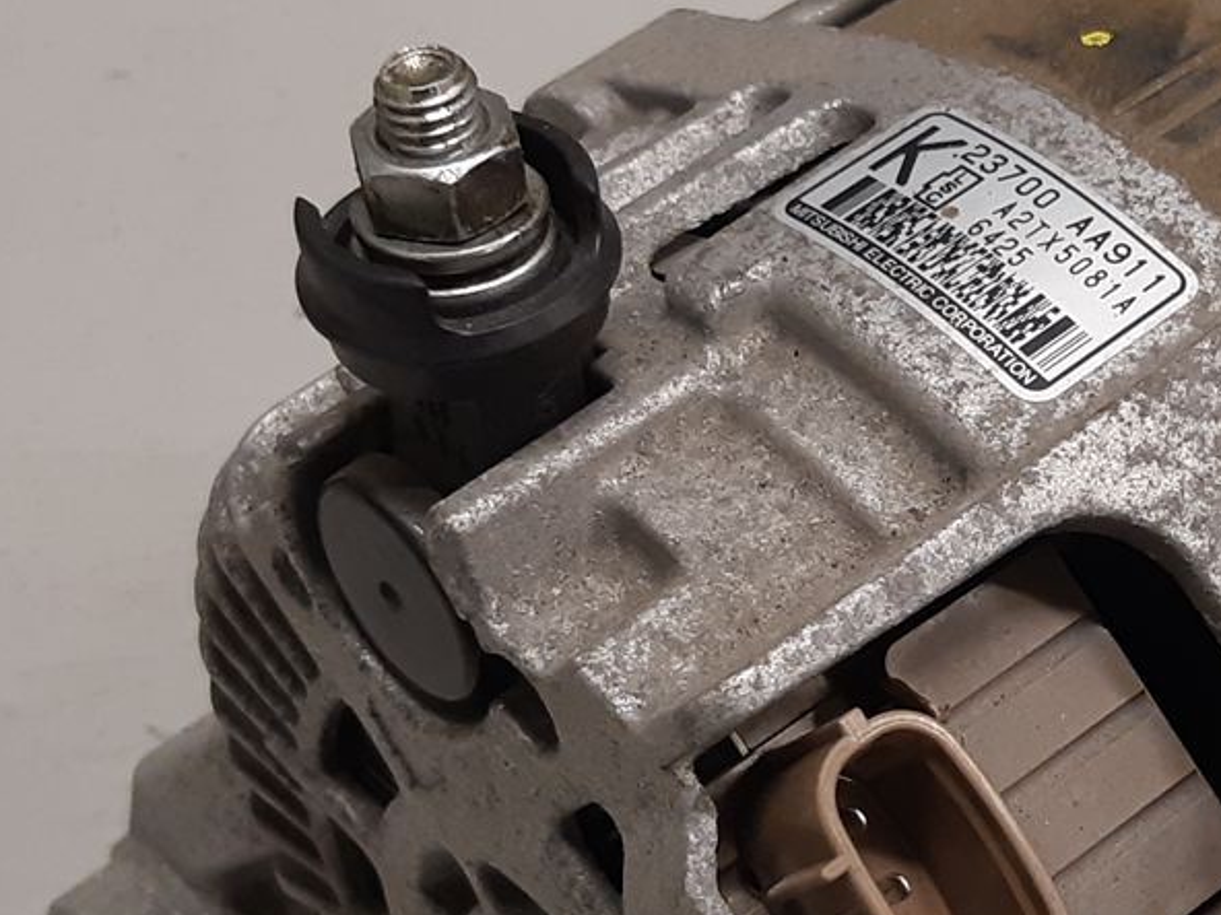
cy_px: 577
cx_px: 934
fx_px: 3175
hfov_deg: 21.6
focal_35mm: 90
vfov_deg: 16.4
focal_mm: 3.93
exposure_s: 1/50
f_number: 1.7
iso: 125
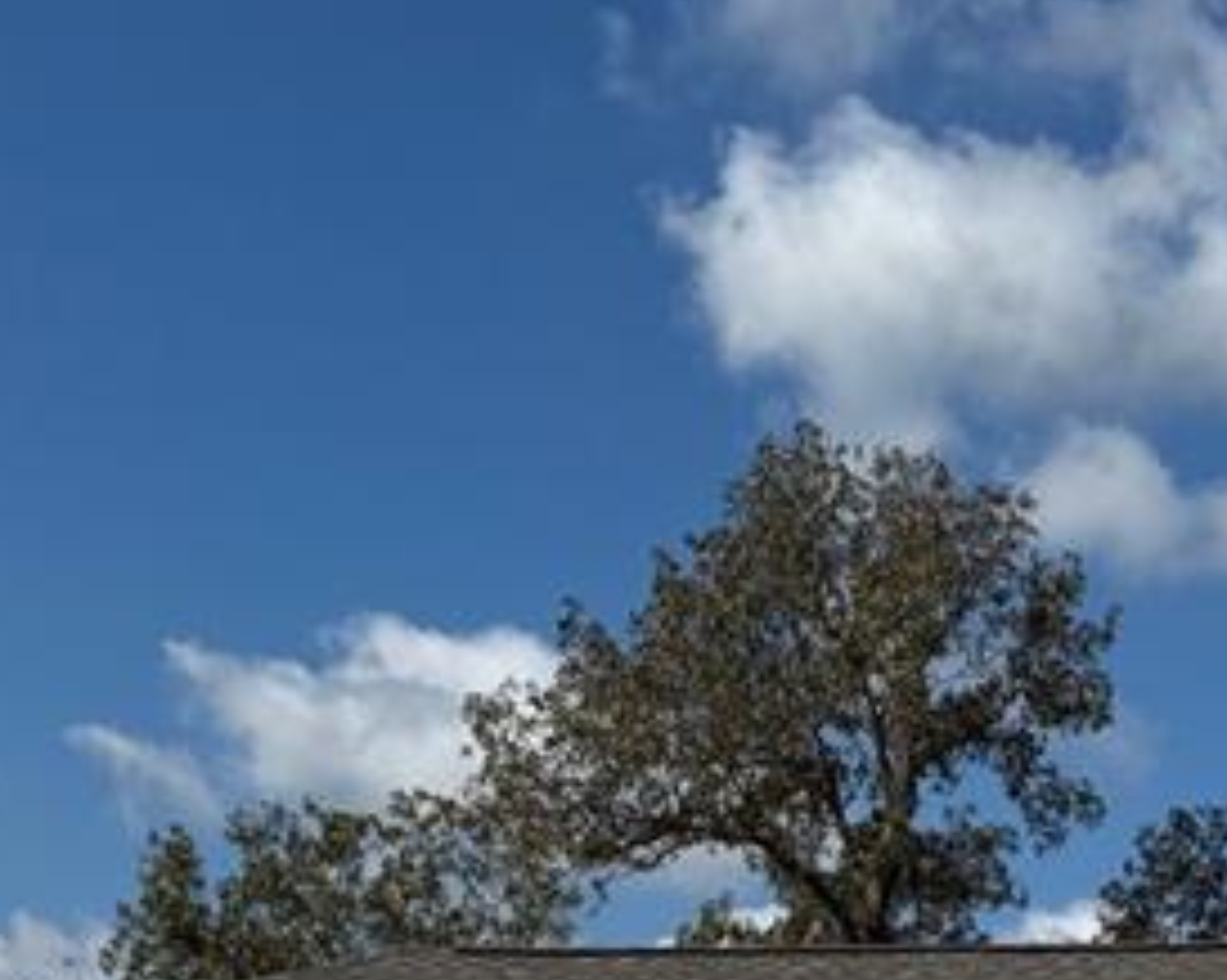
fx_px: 3193
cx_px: 1124
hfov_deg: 21.2
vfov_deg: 15.6
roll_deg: -0.2
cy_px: 1618
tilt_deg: -3.0
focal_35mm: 88
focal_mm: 6.76
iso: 80
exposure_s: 1/7937
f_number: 1.78
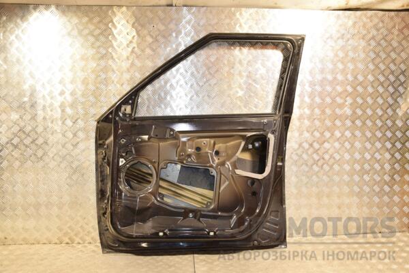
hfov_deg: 59.5
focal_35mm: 32
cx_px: 204
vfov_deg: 41.7
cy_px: 136
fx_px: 358
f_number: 5
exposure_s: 1/100
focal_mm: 21
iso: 800
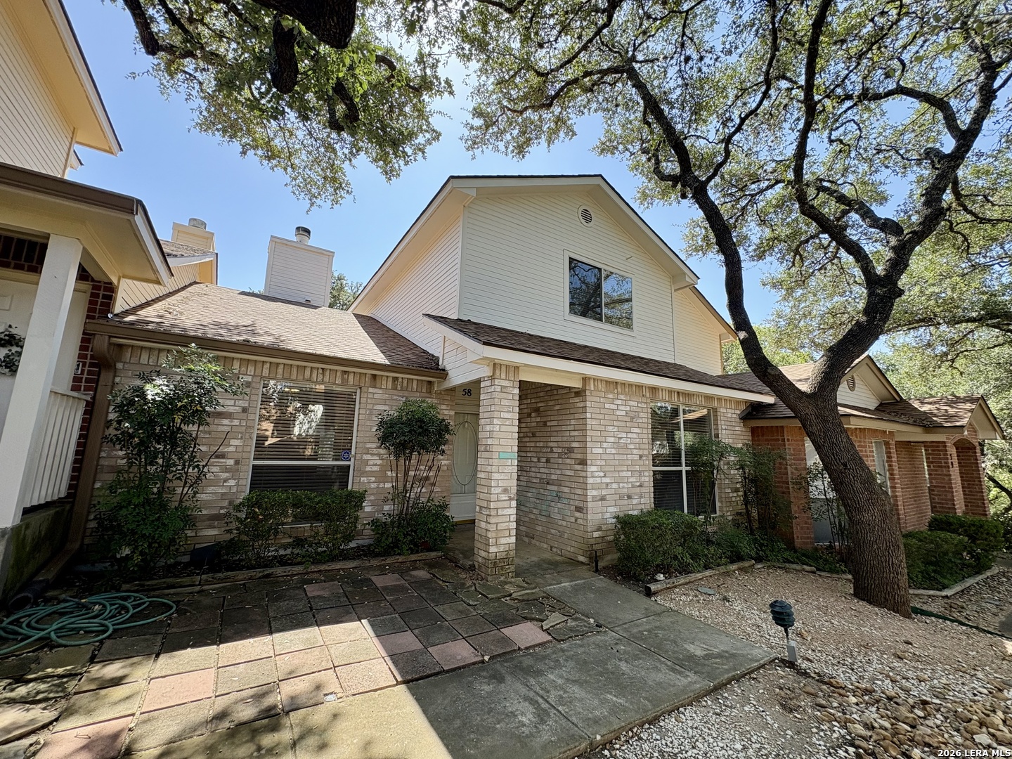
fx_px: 409
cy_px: 380
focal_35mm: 14
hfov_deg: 102.1
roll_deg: -1.0
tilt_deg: +10.9
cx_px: 506
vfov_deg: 85.7
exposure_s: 1/302
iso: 50
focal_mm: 2.22
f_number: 2.2
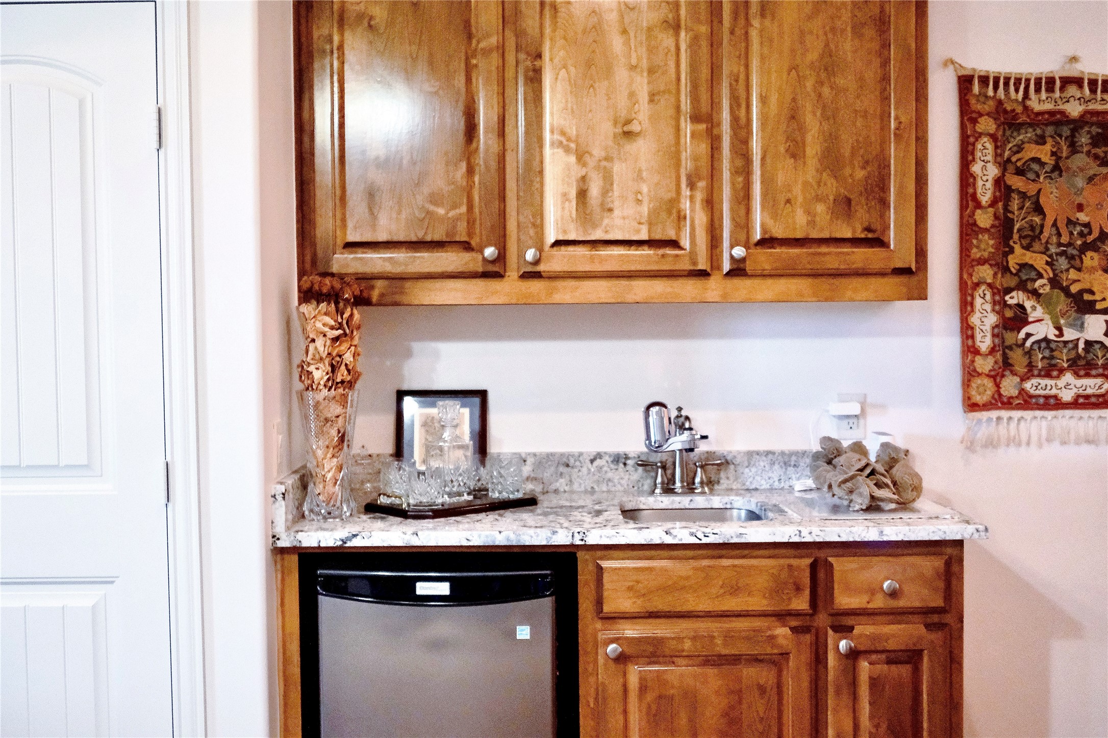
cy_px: 369
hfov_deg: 47.4
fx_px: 1262
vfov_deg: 32.6
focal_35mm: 41
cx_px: 554
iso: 4000
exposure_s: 1/320
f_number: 2.8
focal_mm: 27
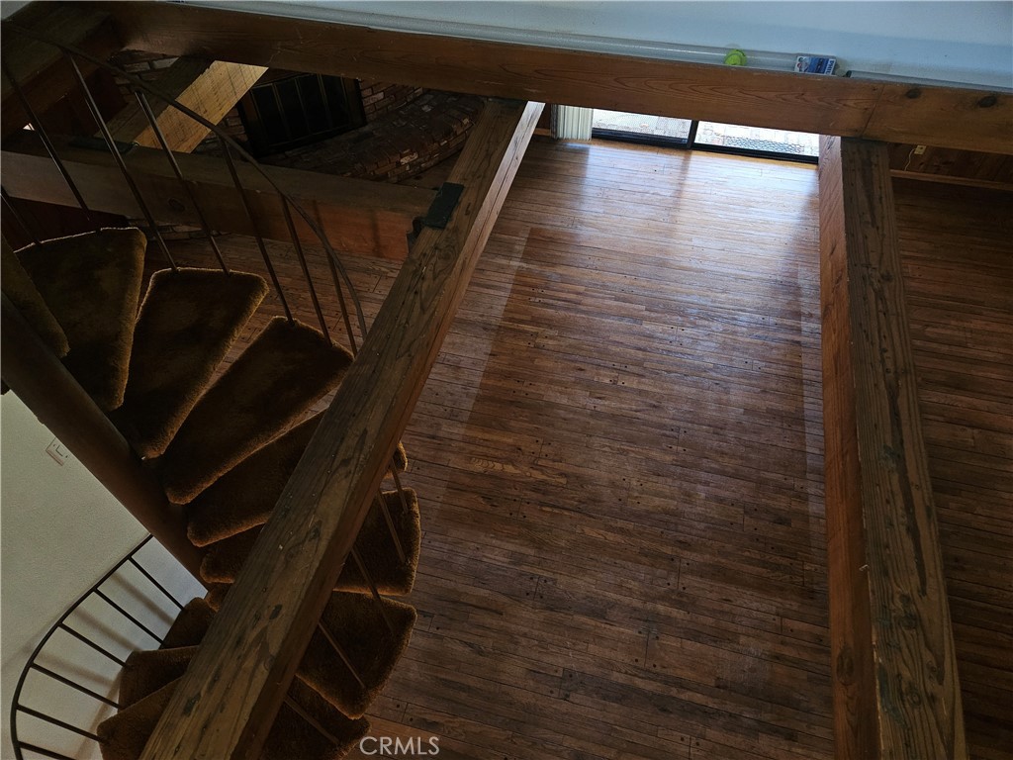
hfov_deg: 73.9
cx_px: 506
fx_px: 673
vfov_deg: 58.9
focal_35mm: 23
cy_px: 380
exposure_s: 1/15
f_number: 1.8
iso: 125
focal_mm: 5.4
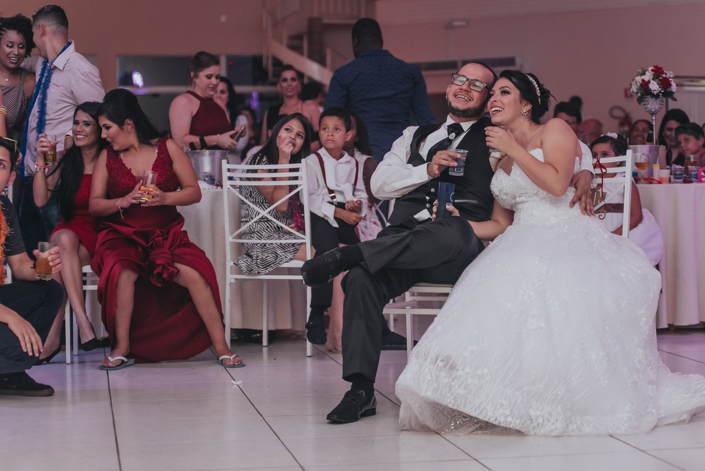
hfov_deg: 25.4
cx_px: 352
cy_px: 236
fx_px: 1567
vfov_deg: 17.1
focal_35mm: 80
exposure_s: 1/125
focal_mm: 80
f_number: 2.8
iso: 1600
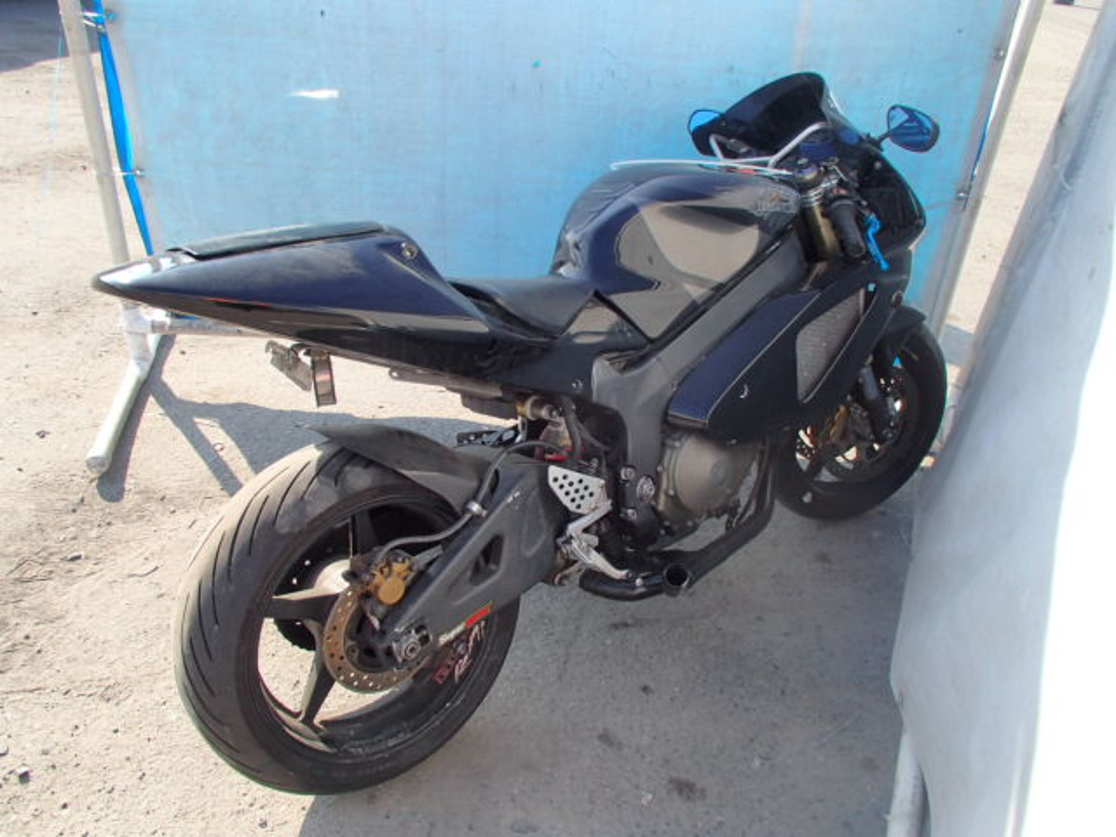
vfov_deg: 49.7
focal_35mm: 28
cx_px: 558
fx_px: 903
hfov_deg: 63.4
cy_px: 418
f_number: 3.9
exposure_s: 1/320
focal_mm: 5
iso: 100
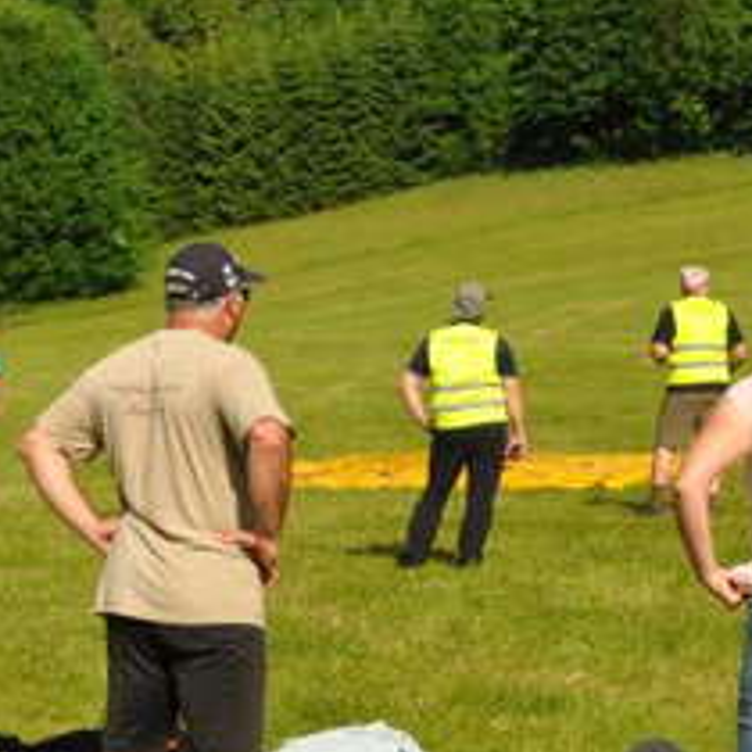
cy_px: 211
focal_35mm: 125
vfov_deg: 13.9
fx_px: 3072
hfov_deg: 13.8
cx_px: 93
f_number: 14
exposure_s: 1/200
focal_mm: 26
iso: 200
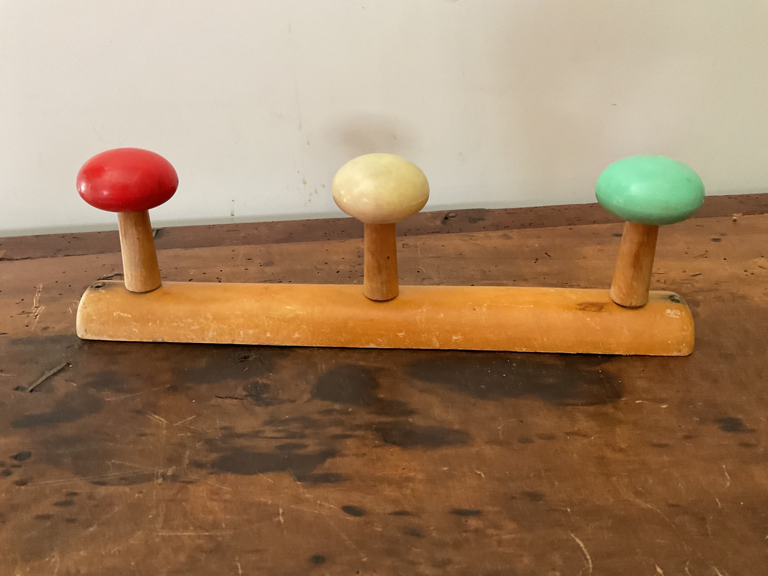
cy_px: 288
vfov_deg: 48.2
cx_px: 384
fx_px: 643
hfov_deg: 61.7
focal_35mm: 29
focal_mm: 3
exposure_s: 1/50
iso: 200
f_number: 1.8
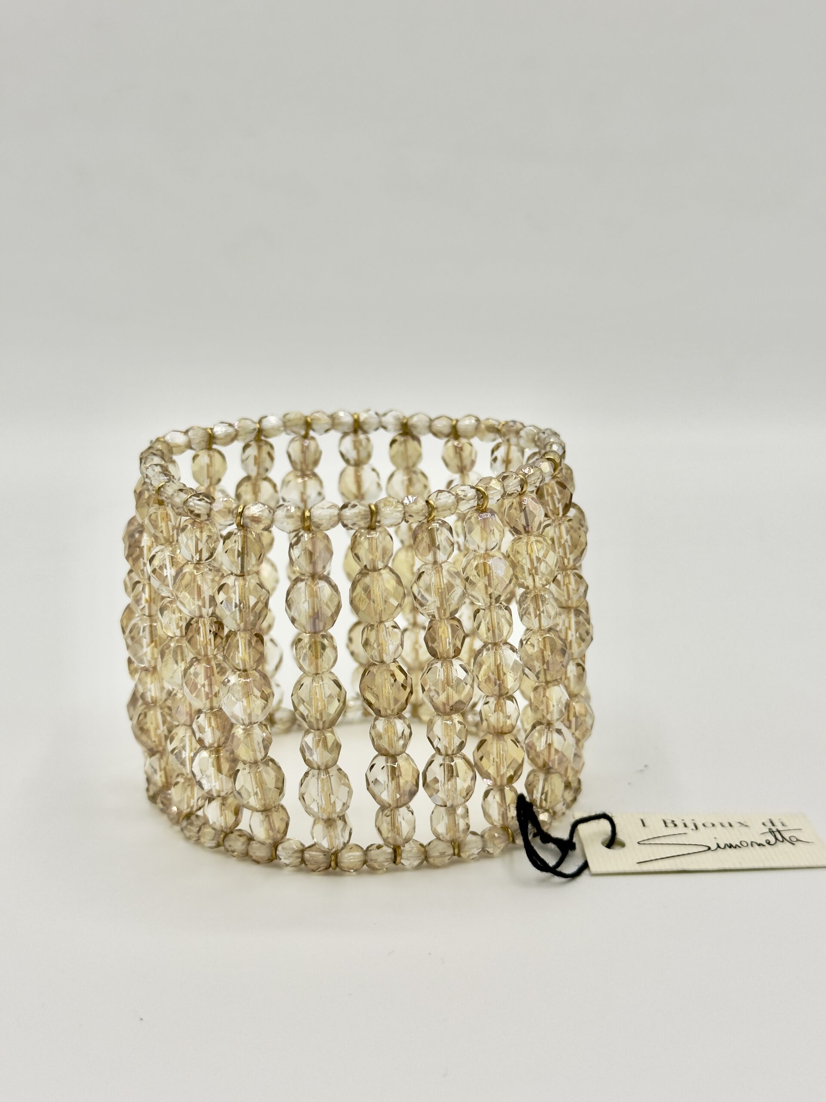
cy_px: 551
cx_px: 413
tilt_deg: -17.5
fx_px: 1527
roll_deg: -0.4
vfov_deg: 39.7
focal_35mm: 48
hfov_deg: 30.3
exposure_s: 1/3891
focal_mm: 6.76
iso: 64
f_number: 1.78
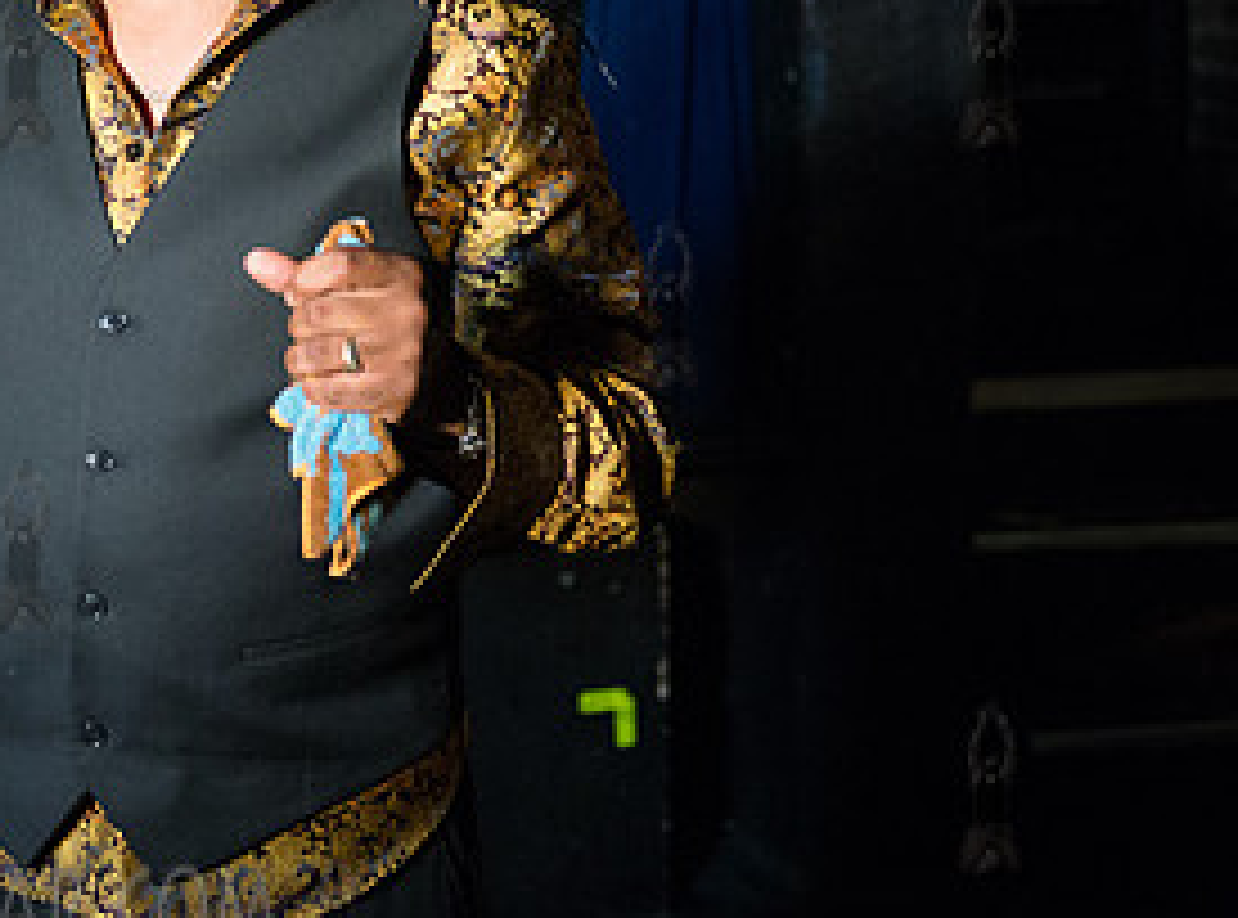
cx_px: 169
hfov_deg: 20.4
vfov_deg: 15.2
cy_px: 58
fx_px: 3384
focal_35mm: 95
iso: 3200
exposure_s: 1/320
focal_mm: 42
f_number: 2.8
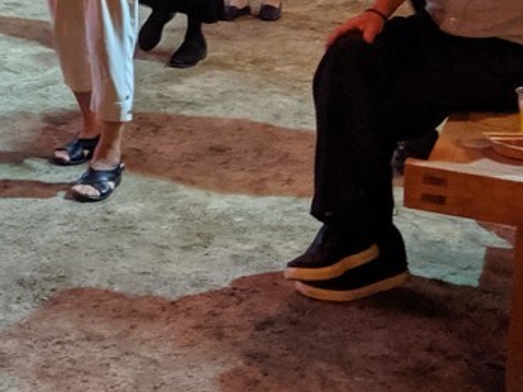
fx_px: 1405
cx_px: -308
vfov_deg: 15.0
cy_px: -150
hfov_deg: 18.2
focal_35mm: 93
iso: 318
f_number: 1.8
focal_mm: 4.44
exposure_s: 1/24
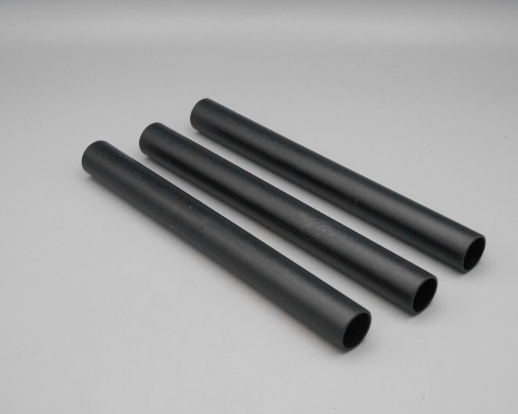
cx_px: 276
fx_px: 981
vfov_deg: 23.8
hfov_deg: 29.6
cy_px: 207
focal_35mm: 64
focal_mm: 10.9
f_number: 4.4
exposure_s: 1/250
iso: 400
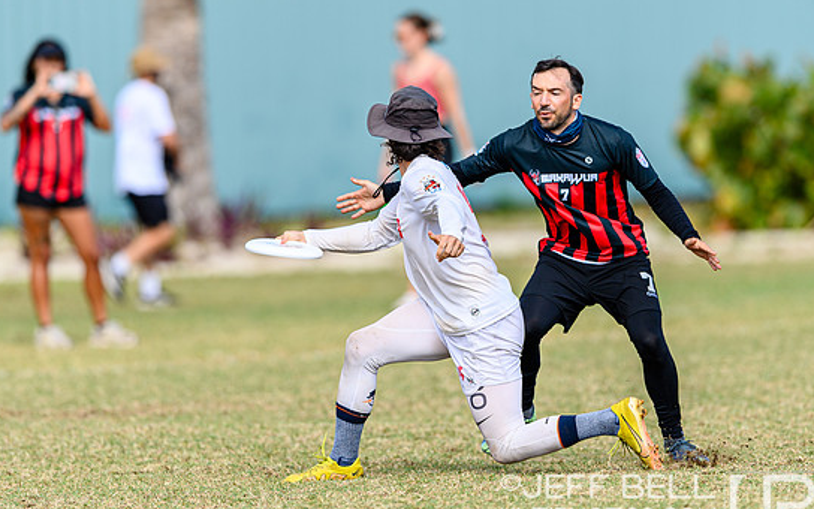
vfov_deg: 2.2
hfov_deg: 3.6
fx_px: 12978
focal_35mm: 585
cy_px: 230
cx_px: 420
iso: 100
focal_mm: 400
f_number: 3.2
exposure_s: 1/1600
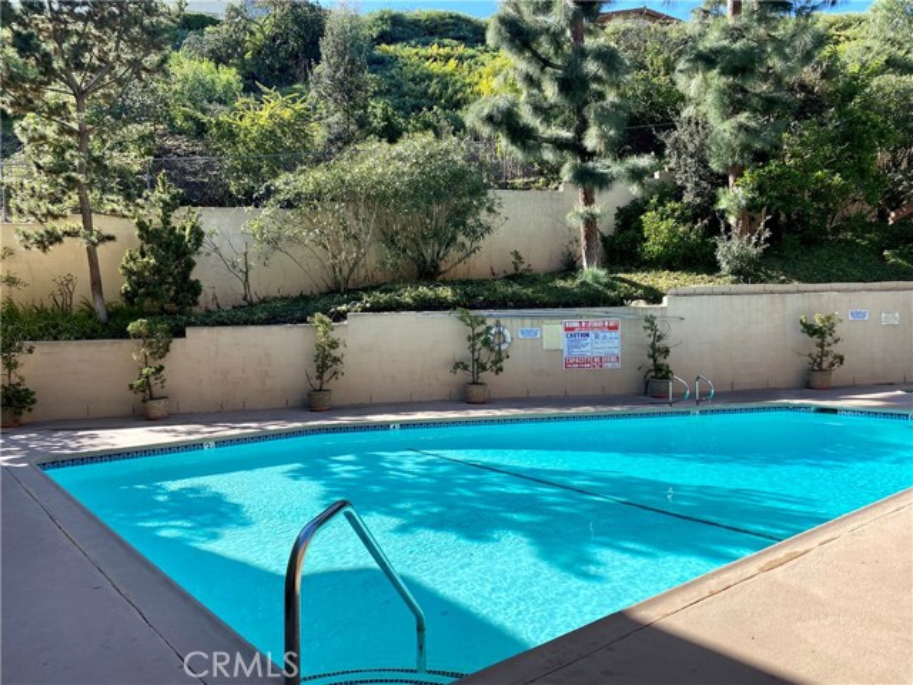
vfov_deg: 53.1
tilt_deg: +2.7
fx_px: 686
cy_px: 342
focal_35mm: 26
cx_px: 456
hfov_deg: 67.3
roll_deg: +1.3
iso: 32
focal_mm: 4.25
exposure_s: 1/1026
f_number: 1.8
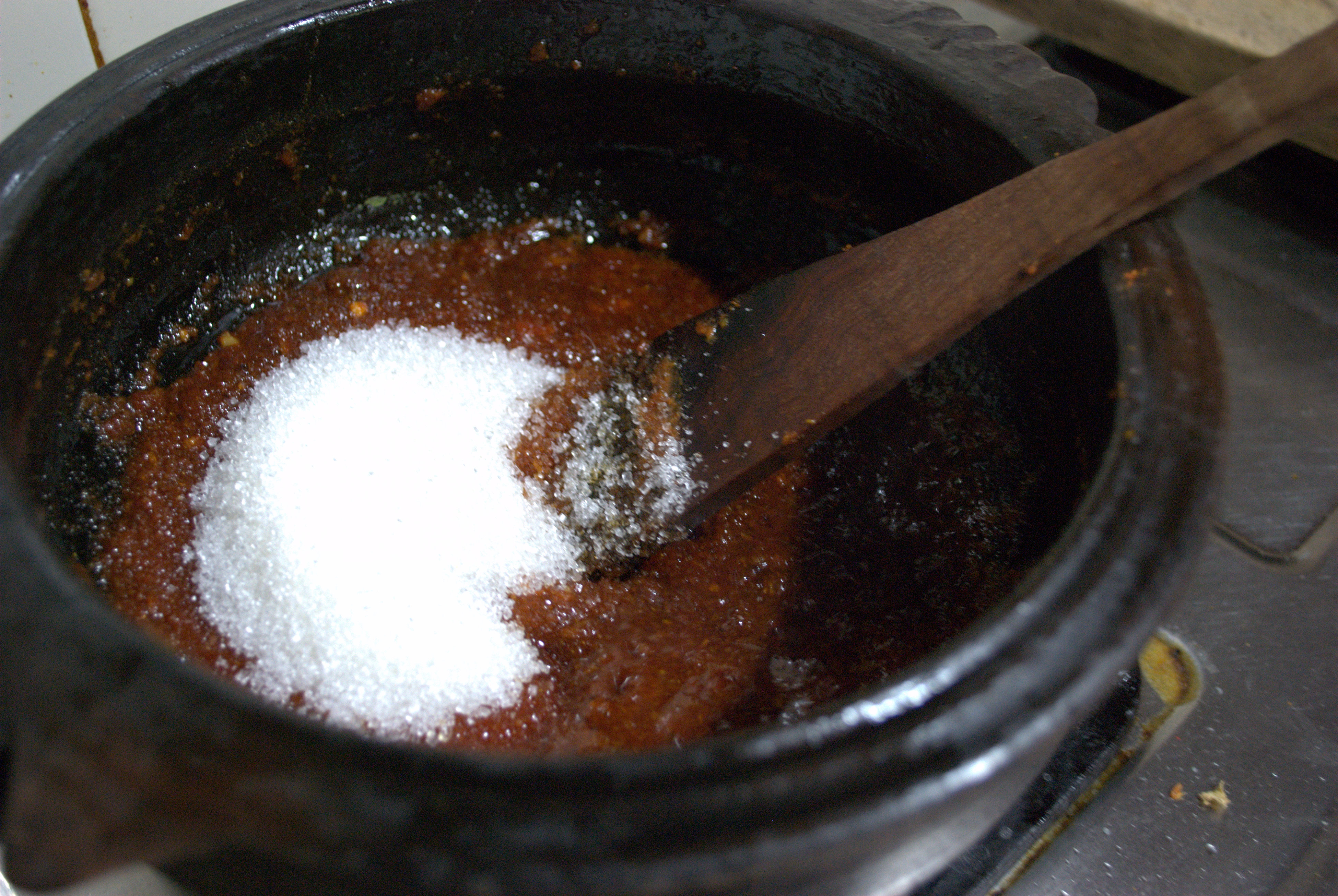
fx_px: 1452
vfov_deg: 34.3
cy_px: 448
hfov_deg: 49.5
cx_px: 669
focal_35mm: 39
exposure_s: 1/8
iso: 1600
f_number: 4.2
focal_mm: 26
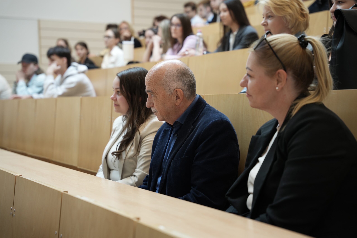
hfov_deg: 32.8
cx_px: 178
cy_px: 119
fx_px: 606
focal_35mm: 61
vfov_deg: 22.2
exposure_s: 1/200
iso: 800
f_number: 2.8
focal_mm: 61.1
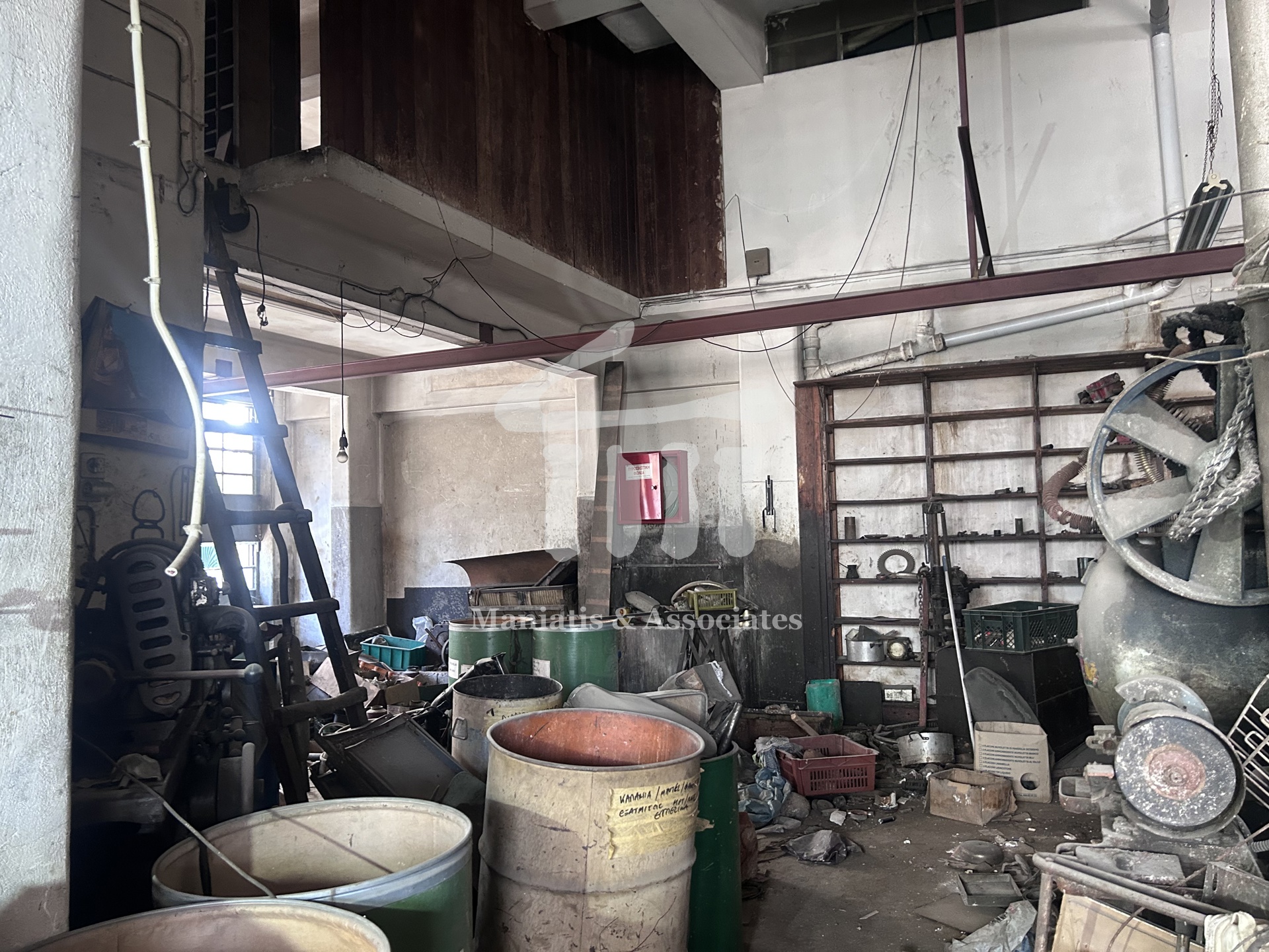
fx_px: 953
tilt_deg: +1.6
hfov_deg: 67.3
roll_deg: +2.0
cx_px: 634
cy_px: 476
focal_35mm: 26
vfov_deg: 53.1
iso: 320
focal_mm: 5.7
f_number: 1.5
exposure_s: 1/60
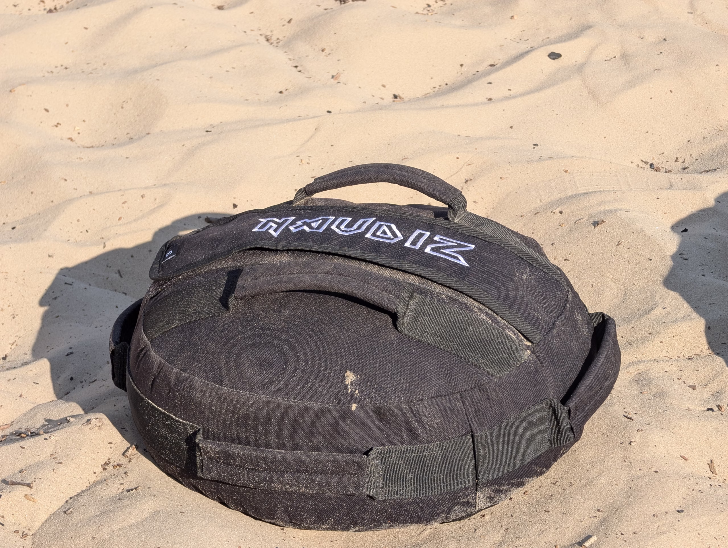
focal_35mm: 110
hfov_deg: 17.9
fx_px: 2317
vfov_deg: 13.5
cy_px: 274
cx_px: 364
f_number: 2.8
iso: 20
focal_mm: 18
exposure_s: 1/248
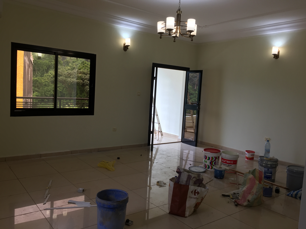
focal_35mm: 29
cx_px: 153
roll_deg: -4.6
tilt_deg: -4.6
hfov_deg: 61.7
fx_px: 256
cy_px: 114
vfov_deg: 48.2
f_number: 2.2
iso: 40
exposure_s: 1/50
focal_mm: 4.15
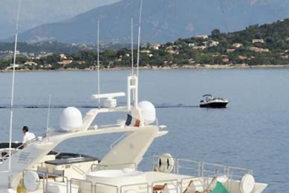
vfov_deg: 6.3
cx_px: -5
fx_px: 1733
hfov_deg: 9.5
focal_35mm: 216
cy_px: 186
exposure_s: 1/350
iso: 200
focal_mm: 70
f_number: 16
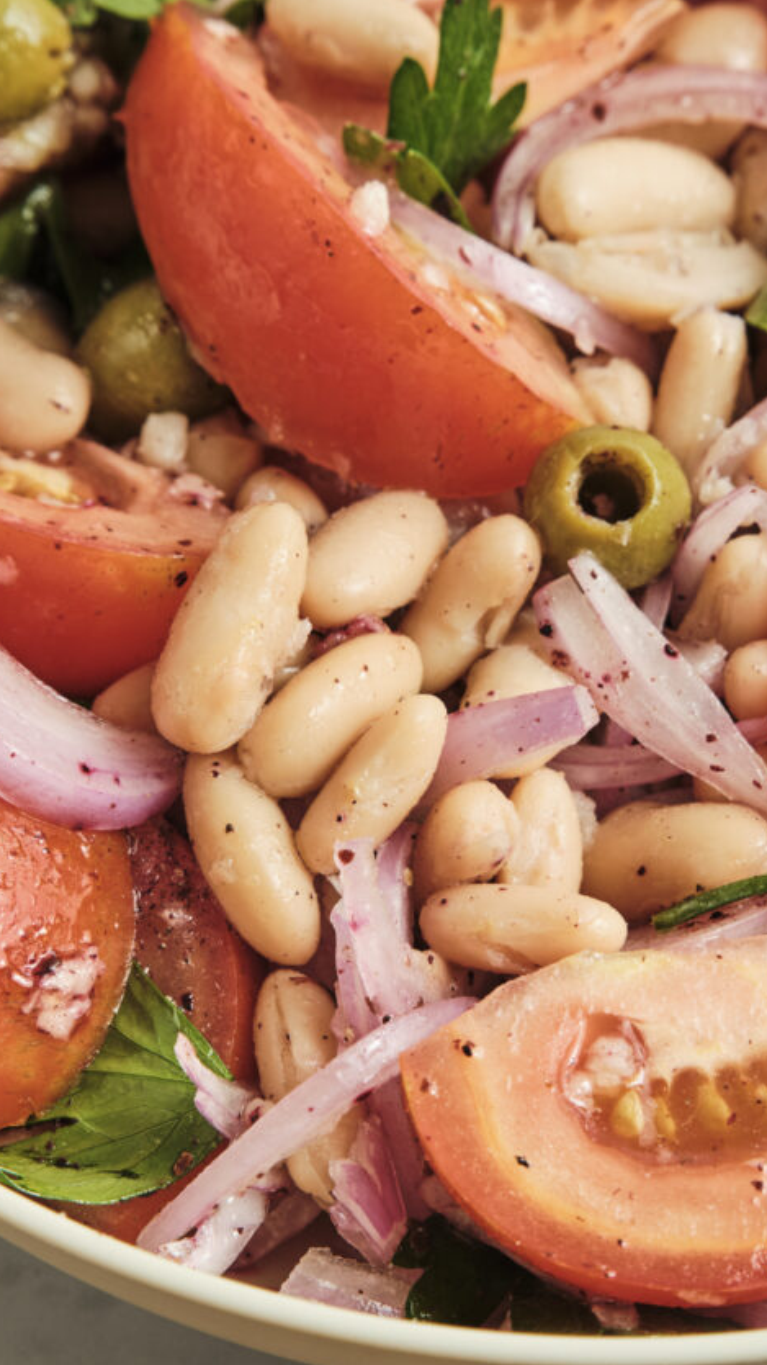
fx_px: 4882
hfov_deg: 9.0
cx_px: 496
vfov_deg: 15.9
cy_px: 689
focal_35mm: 135
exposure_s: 1/80
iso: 200
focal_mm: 70
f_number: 9
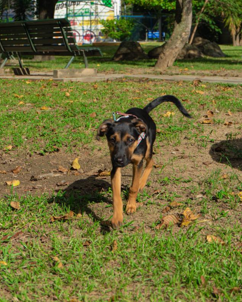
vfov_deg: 23.8
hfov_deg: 19.2
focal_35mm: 80
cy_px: 152
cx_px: 122
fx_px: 716
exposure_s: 1/125
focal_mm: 70
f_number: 10
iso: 100
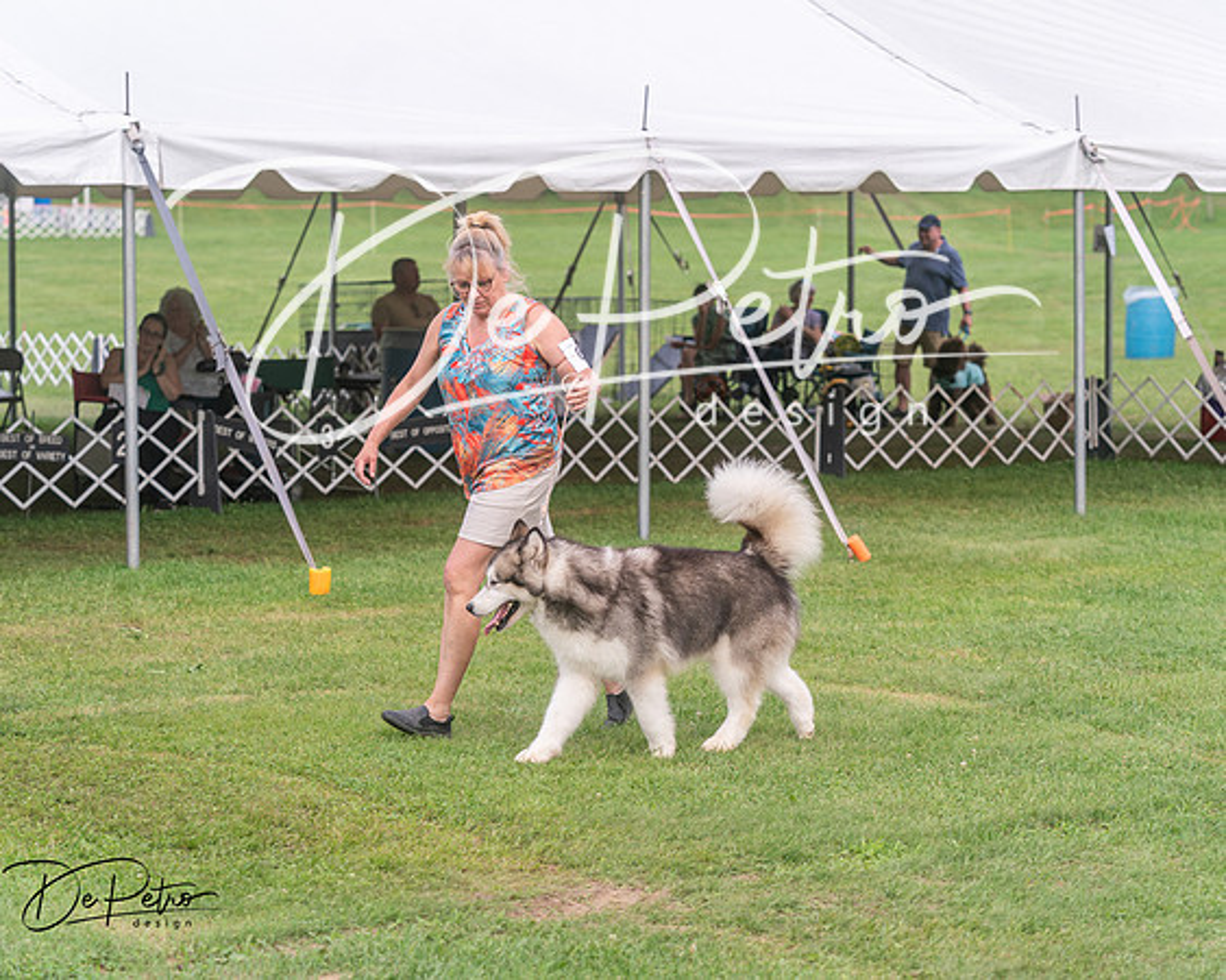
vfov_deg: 14.1
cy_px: 490
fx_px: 3962
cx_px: 613
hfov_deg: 17.6
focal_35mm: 109
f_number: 4.5
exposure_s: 1/640
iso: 200
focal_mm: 97
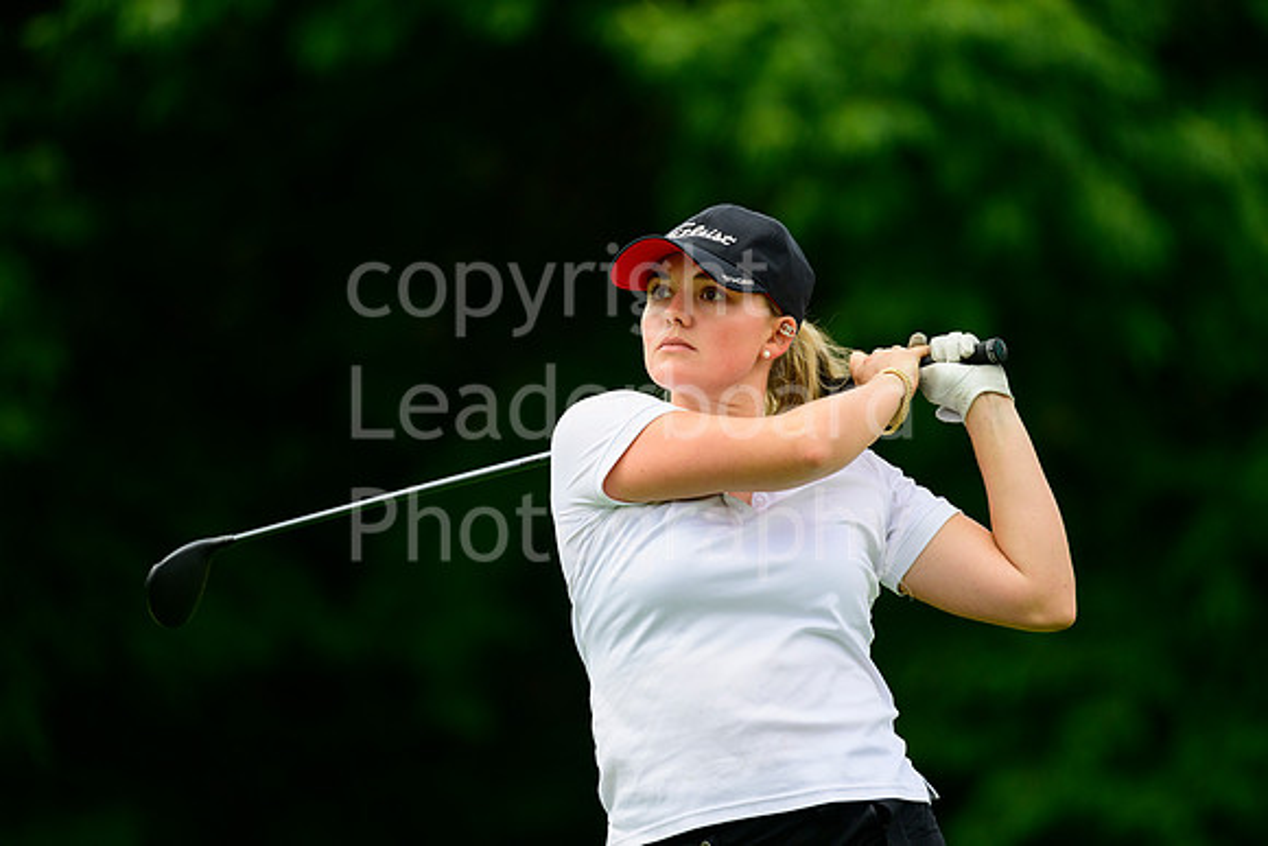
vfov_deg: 4.0
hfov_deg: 6.1
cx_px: 634
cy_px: 423
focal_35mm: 340
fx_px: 11978
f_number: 5.3
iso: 1250
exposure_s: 1/2000
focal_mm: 340
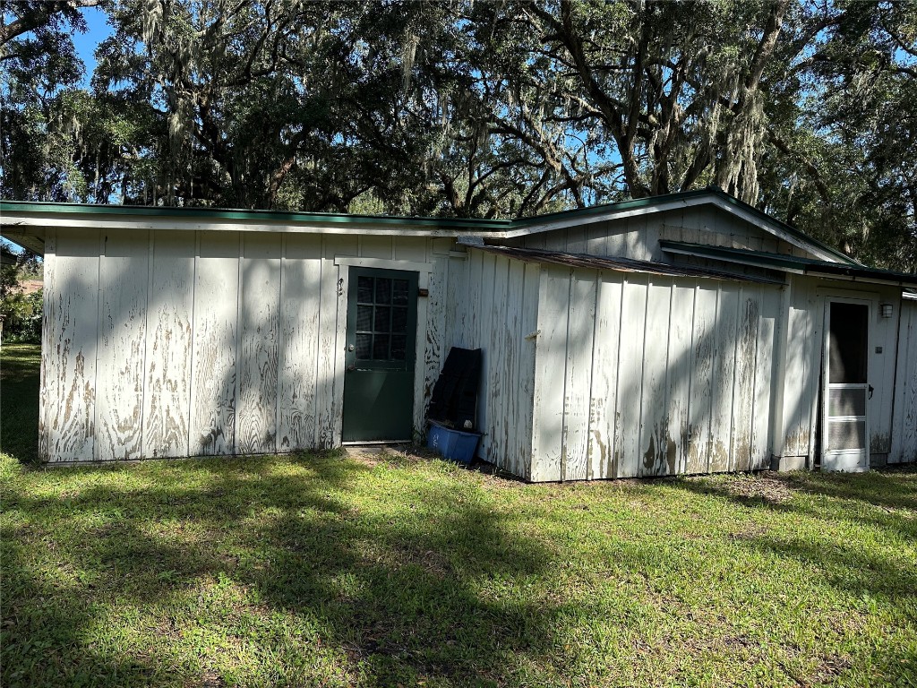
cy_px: 344
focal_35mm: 24
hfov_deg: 71.6
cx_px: 458
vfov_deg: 56.8
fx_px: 636
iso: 80
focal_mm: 6.86
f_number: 1.78
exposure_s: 1/2028
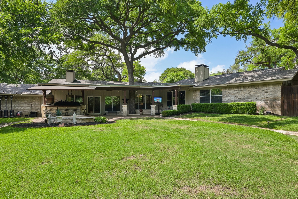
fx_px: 174
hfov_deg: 81.2
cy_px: 100
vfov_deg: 59.5
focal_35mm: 21
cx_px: 149
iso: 400
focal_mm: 21
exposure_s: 1/640
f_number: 8
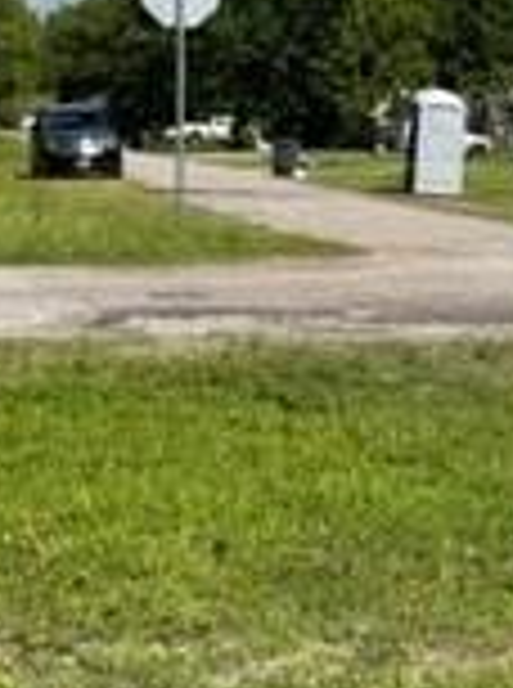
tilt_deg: -2.6
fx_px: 2163
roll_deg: -1.3
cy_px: 216
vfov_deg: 18.0
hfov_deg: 13.2
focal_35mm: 109
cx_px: 576
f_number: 1.6
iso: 32
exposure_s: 1/5128
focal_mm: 5.1
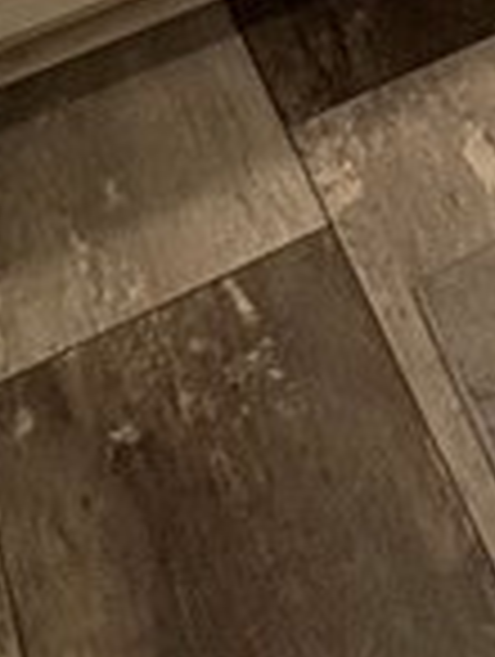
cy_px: -1246
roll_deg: -1.0
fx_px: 1863
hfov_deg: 14.5
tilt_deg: -4.3
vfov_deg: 11.8
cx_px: 644
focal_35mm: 98
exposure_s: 1/60
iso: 160
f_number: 2.2
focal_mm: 2.22
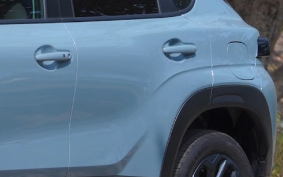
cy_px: 8
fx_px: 3957
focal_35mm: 513
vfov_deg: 2.6
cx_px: -136
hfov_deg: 4.1
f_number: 4
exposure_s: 1/1250
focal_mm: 103
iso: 125
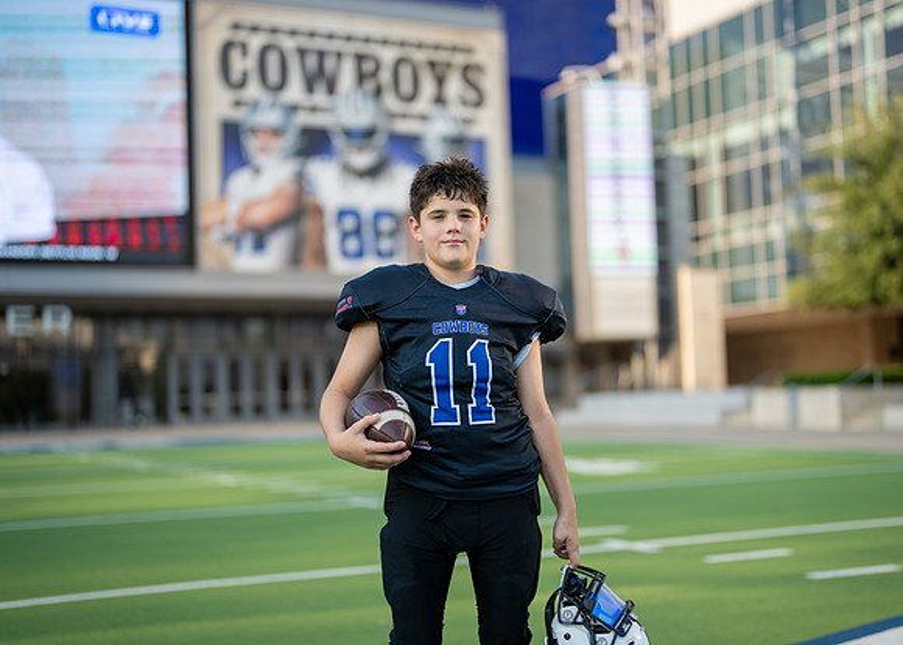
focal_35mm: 54
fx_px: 1395
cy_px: 314
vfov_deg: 26.0
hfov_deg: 35.8
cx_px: 486
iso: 100
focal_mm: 50
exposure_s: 1/2500
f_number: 1.2
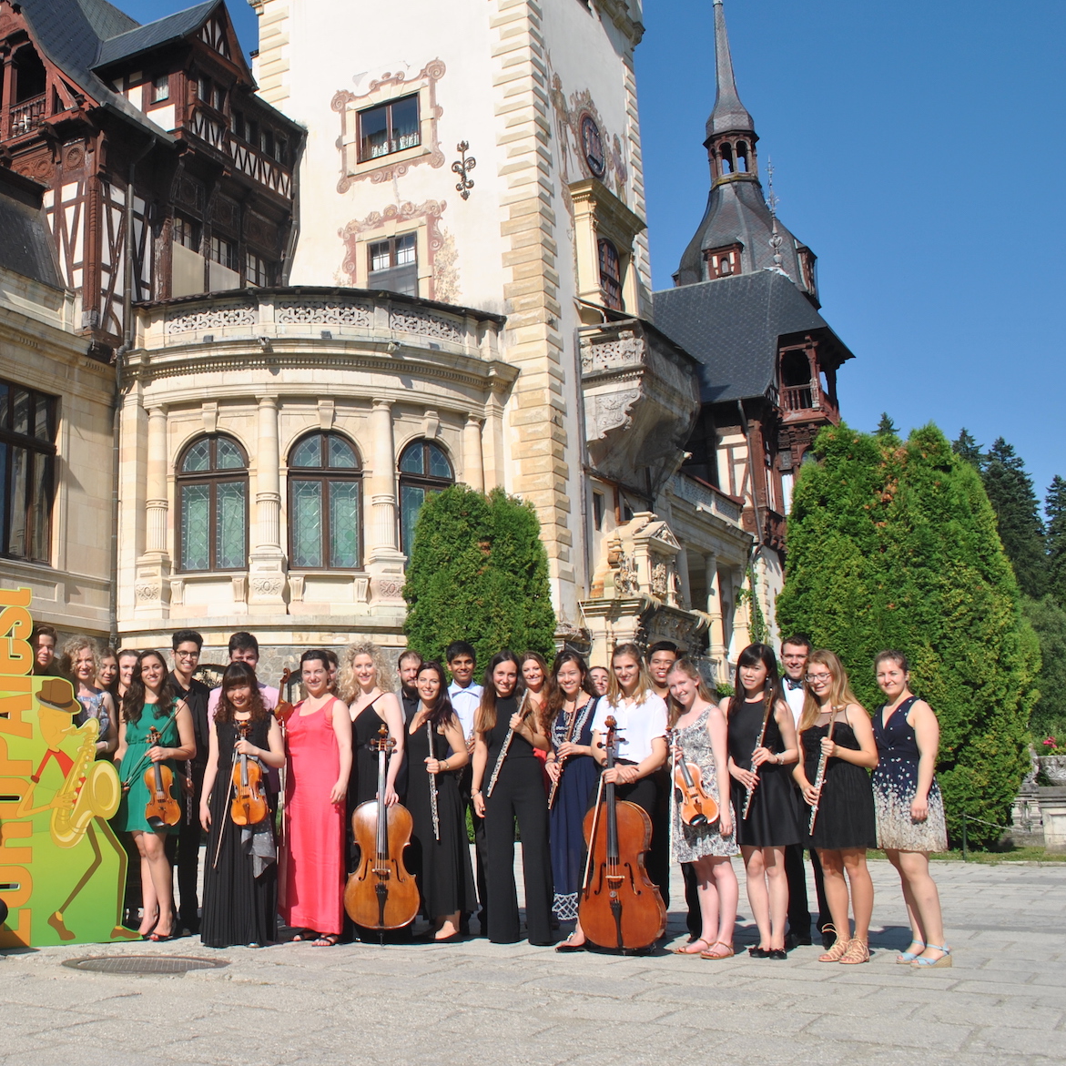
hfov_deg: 41.9
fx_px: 1324
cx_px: 211
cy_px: 492
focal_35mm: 38
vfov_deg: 43.8
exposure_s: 1/320
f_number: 8
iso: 100
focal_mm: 18
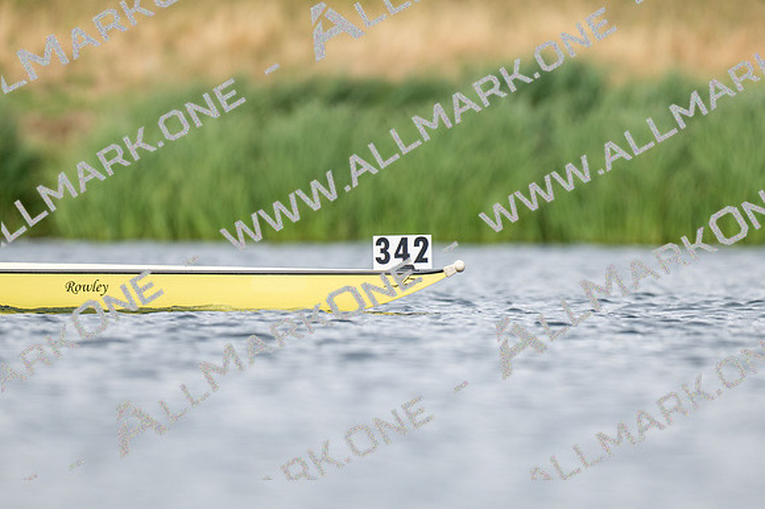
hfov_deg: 2.3
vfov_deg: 1.5
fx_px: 19118
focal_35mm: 900
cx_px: 382
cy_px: 254
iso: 220
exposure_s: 1/2500
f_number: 4
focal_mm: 600
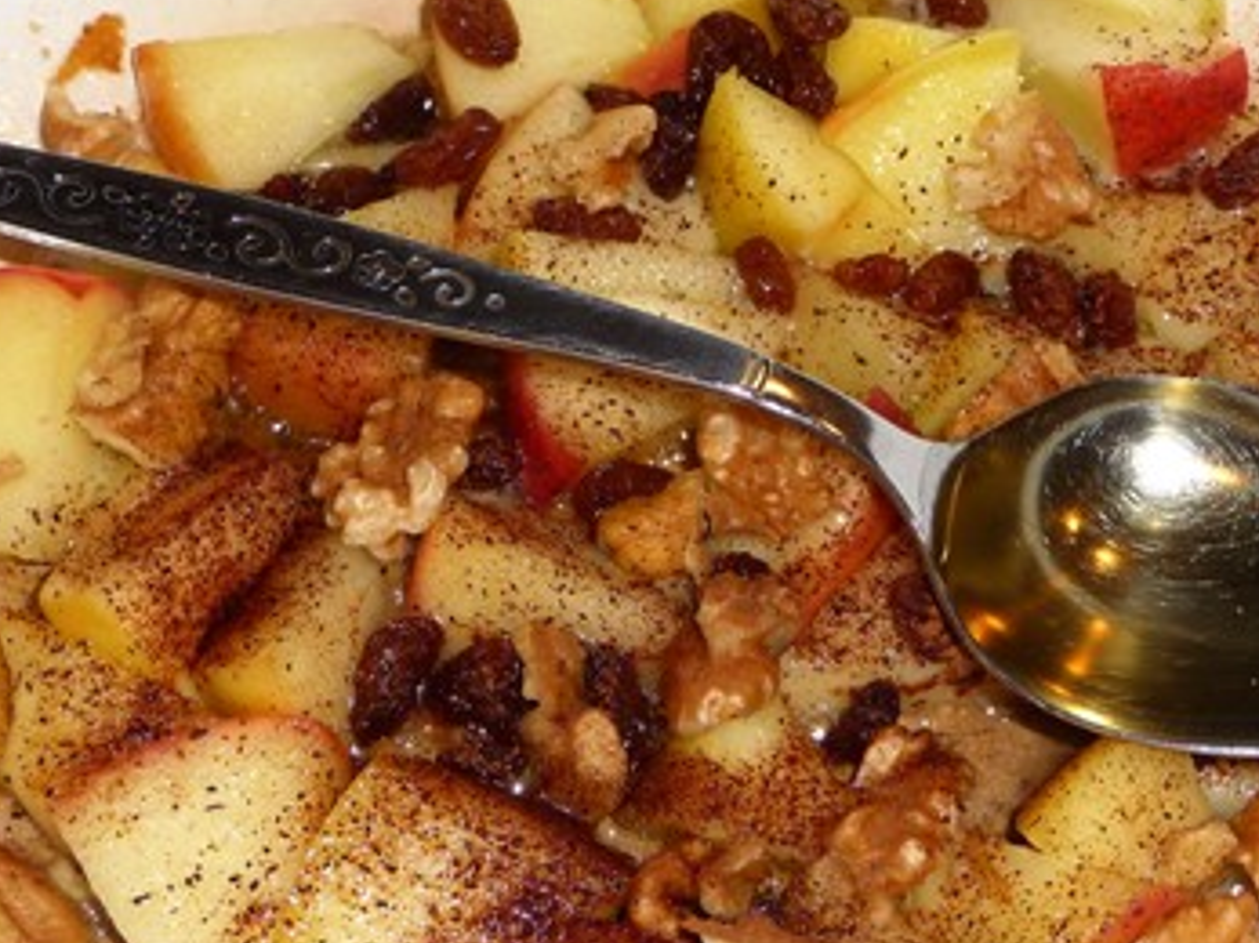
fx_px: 3018
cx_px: 871
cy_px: 638
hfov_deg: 23.4
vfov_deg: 17.7
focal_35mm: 83
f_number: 4.1
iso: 100
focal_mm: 7.6
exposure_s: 1/30
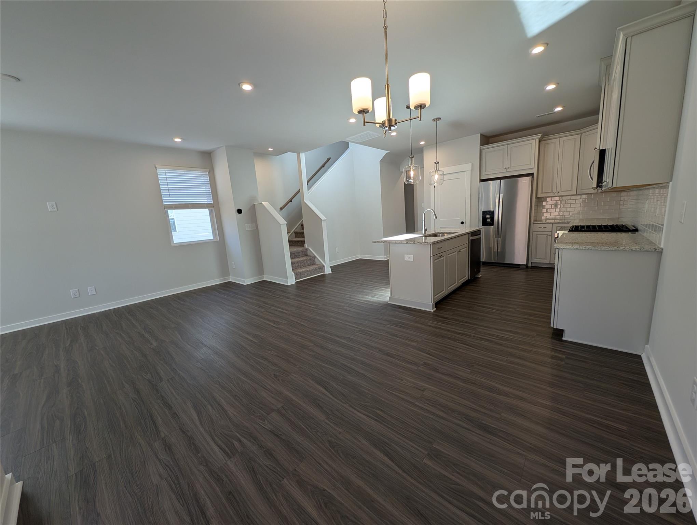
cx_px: 348
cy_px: 262
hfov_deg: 110.5
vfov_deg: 94.6
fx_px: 242
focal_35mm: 12
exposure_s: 1/120
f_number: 1.95
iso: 55
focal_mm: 2.23
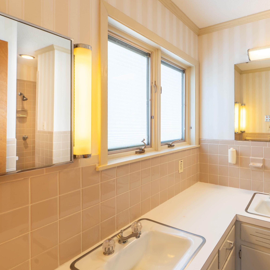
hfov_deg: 70.1
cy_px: 134
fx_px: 185
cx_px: 180
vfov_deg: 72.1
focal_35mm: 21
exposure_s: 1/20
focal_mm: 16
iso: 100
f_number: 8
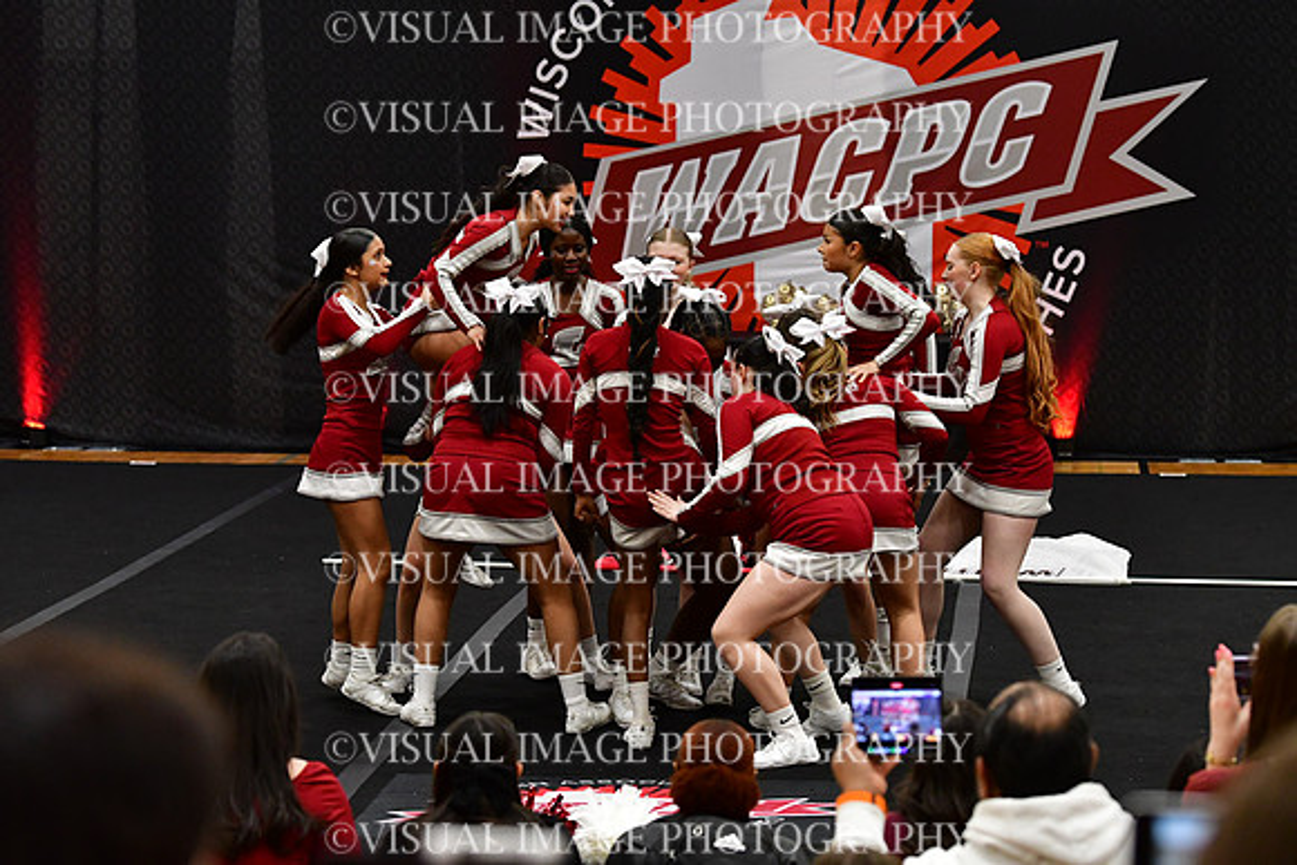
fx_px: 4432
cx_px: 648
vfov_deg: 11.2
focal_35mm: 123
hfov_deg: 16.6
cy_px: 432
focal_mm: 82
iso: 4000
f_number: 4
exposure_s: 1/500
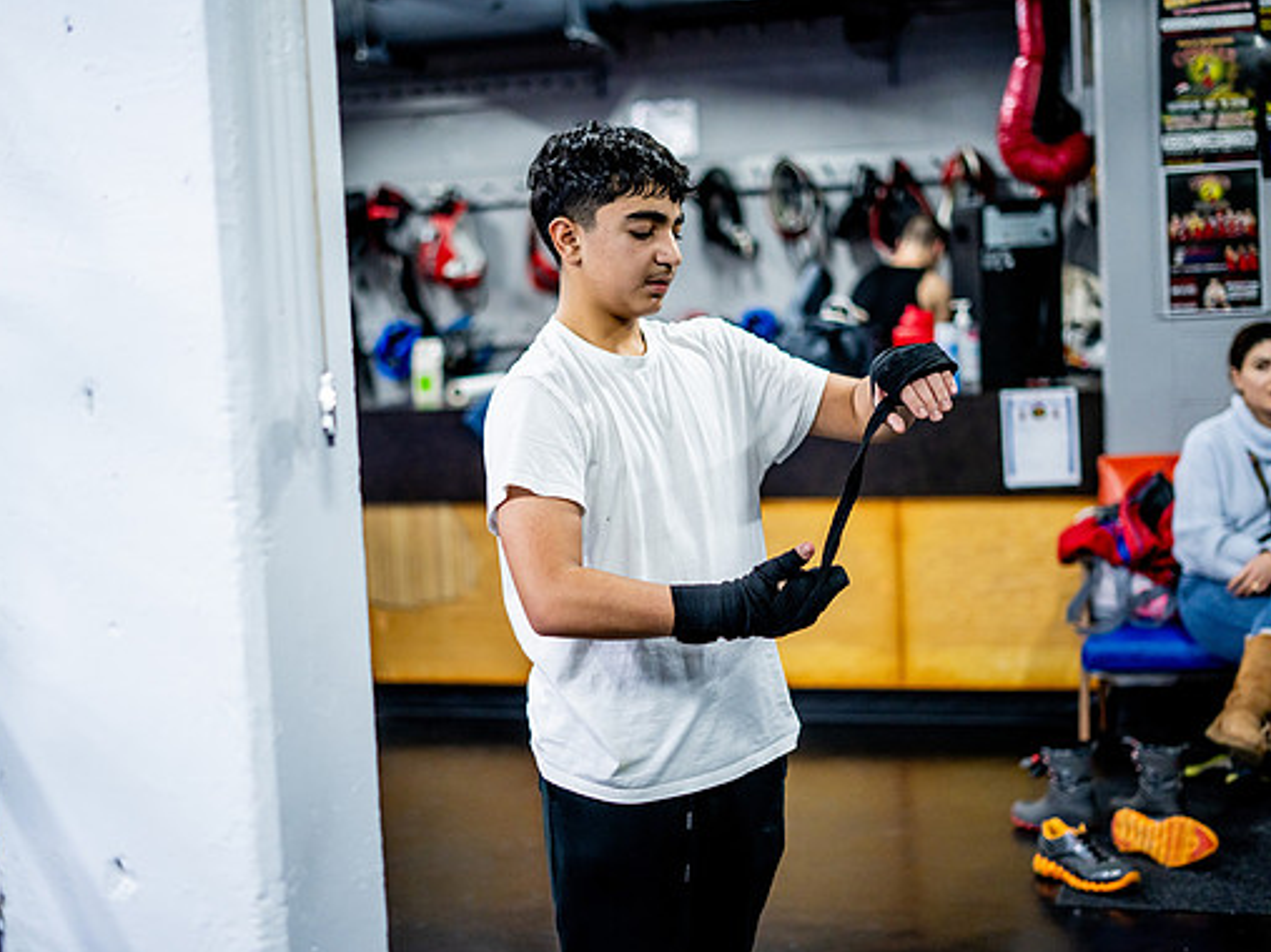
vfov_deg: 26.5
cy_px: 480
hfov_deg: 34.9
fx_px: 2019
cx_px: 634
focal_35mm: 55
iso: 1250
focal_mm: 50
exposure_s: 1/400
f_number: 1.8
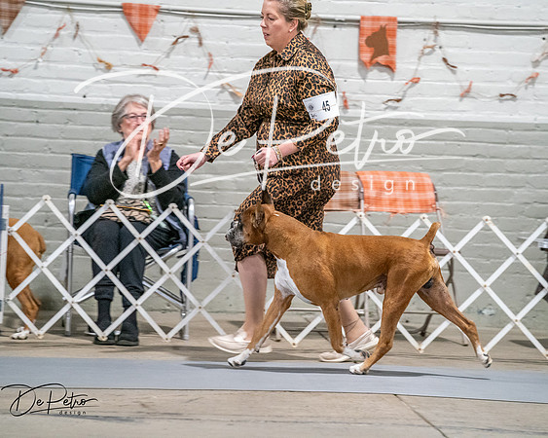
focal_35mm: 225
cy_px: 219
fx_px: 3652
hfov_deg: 8.6
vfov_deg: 6.9
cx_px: 274
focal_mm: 200
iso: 6400
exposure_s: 1/250
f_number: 3.5
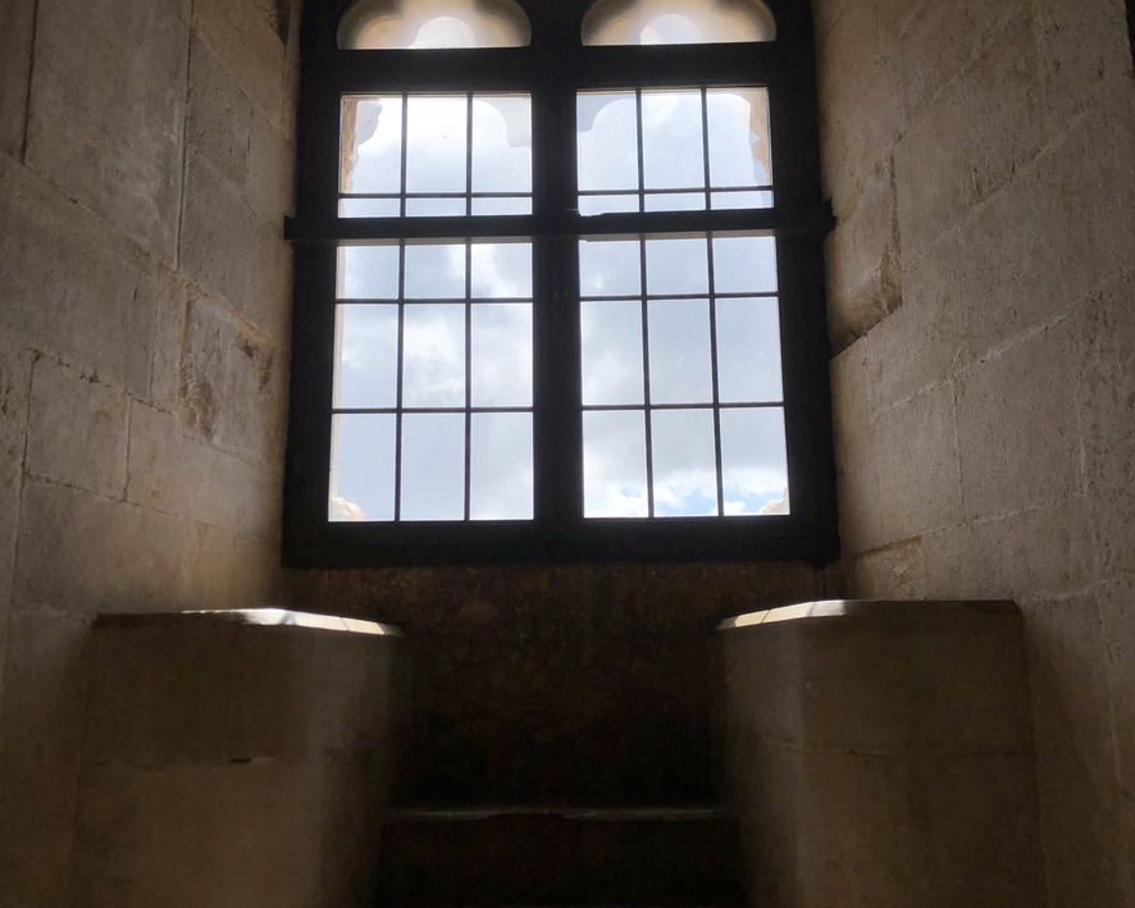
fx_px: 1243
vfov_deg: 40.1
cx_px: 566
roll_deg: +1.2
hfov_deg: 49.1
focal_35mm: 37
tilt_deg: +11.9
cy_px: 393
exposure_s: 1/3690
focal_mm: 4
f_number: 1.8
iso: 25
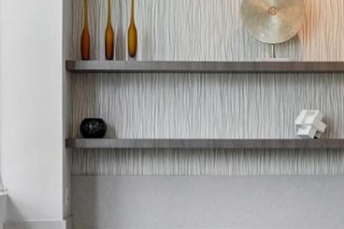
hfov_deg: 23.0
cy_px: 165
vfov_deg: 15.6
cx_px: 279
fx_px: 831
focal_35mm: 87
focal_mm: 20
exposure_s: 1/10
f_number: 9
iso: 200
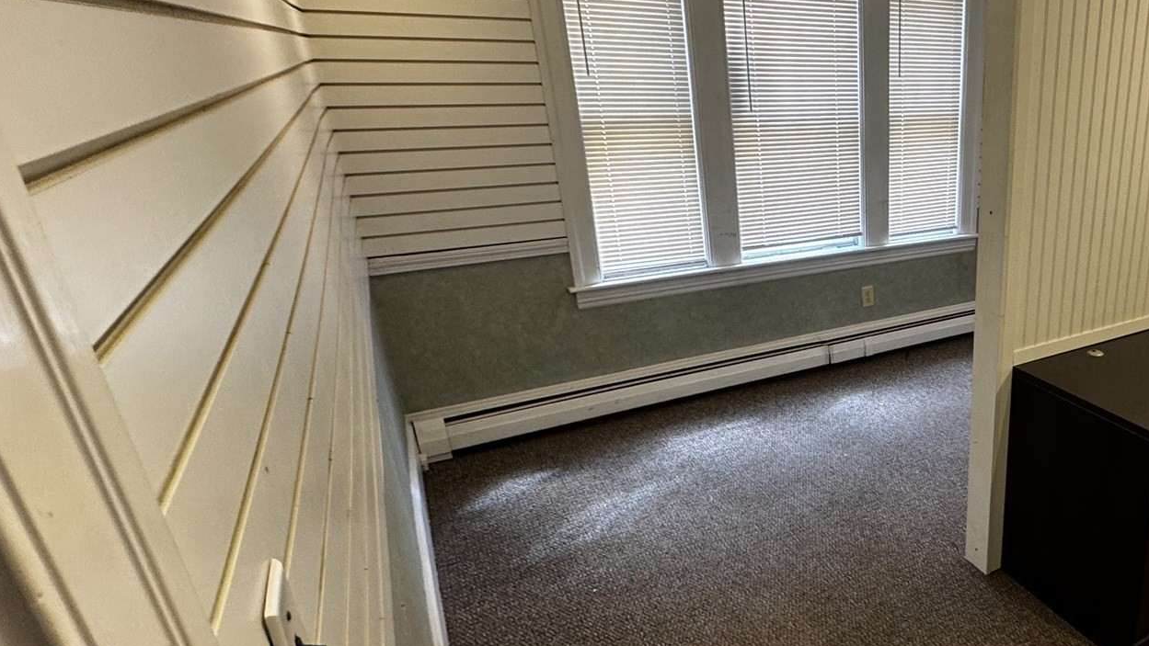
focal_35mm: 25
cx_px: 938
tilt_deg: -19.0
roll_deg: -0.1
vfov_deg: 45.9
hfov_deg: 66.4
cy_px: 364
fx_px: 762
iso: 160
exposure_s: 1/60
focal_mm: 2.22
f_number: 2.2
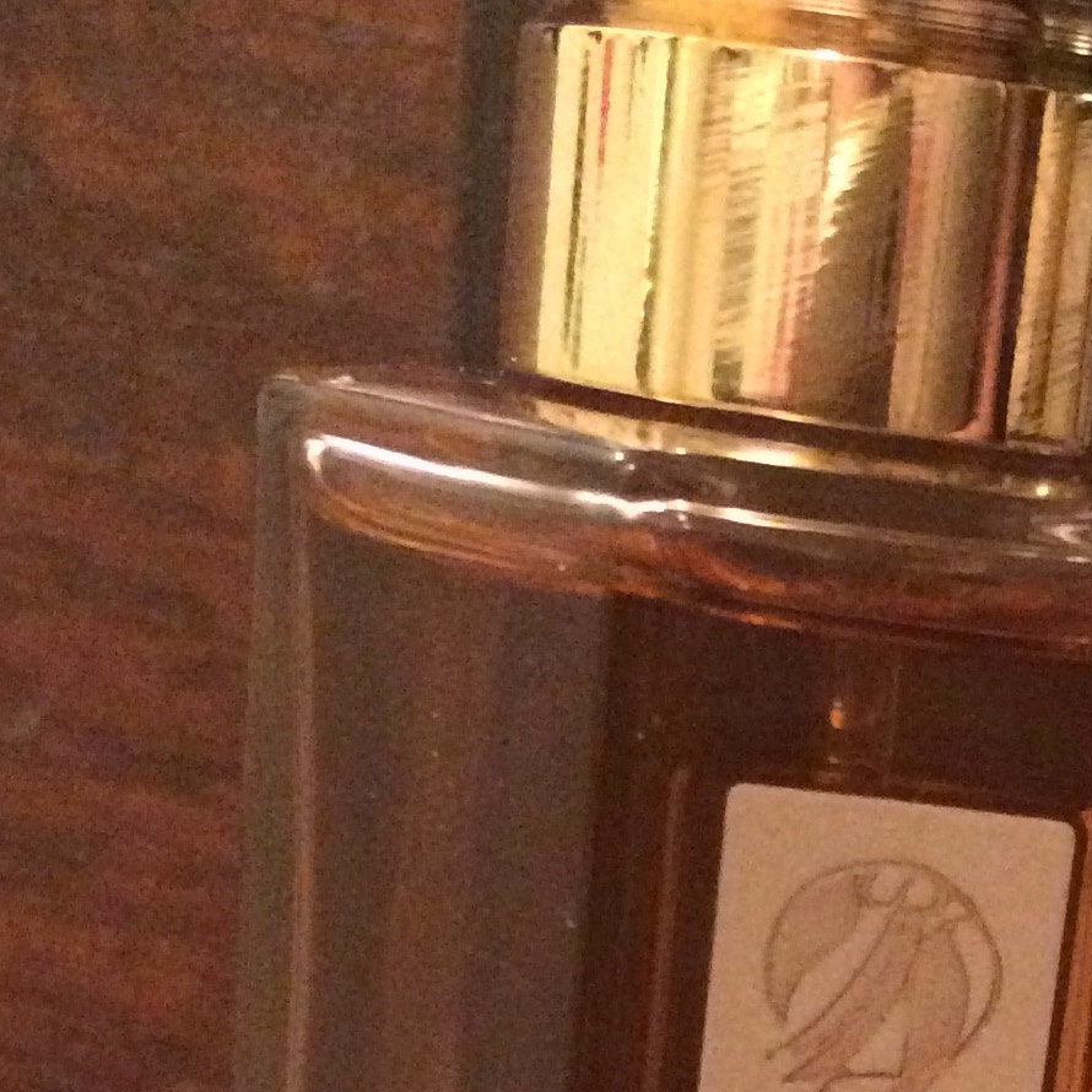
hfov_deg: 18.0
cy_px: 1589
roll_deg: -7.9
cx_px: 1129
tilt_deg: -20.1
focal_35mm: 94
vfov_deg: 16.9
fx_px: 3355
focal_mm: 4.15
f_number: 2.2
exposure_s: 1/17
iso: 800
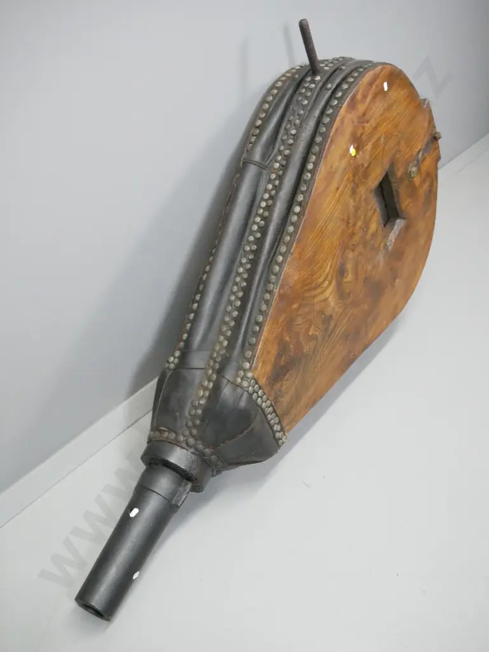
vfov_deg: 51.3
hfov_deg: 39.7
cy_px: 326
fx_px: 678
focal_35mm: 36
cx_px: 244
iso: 3200
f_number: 5
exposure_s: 1/80
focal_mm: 18
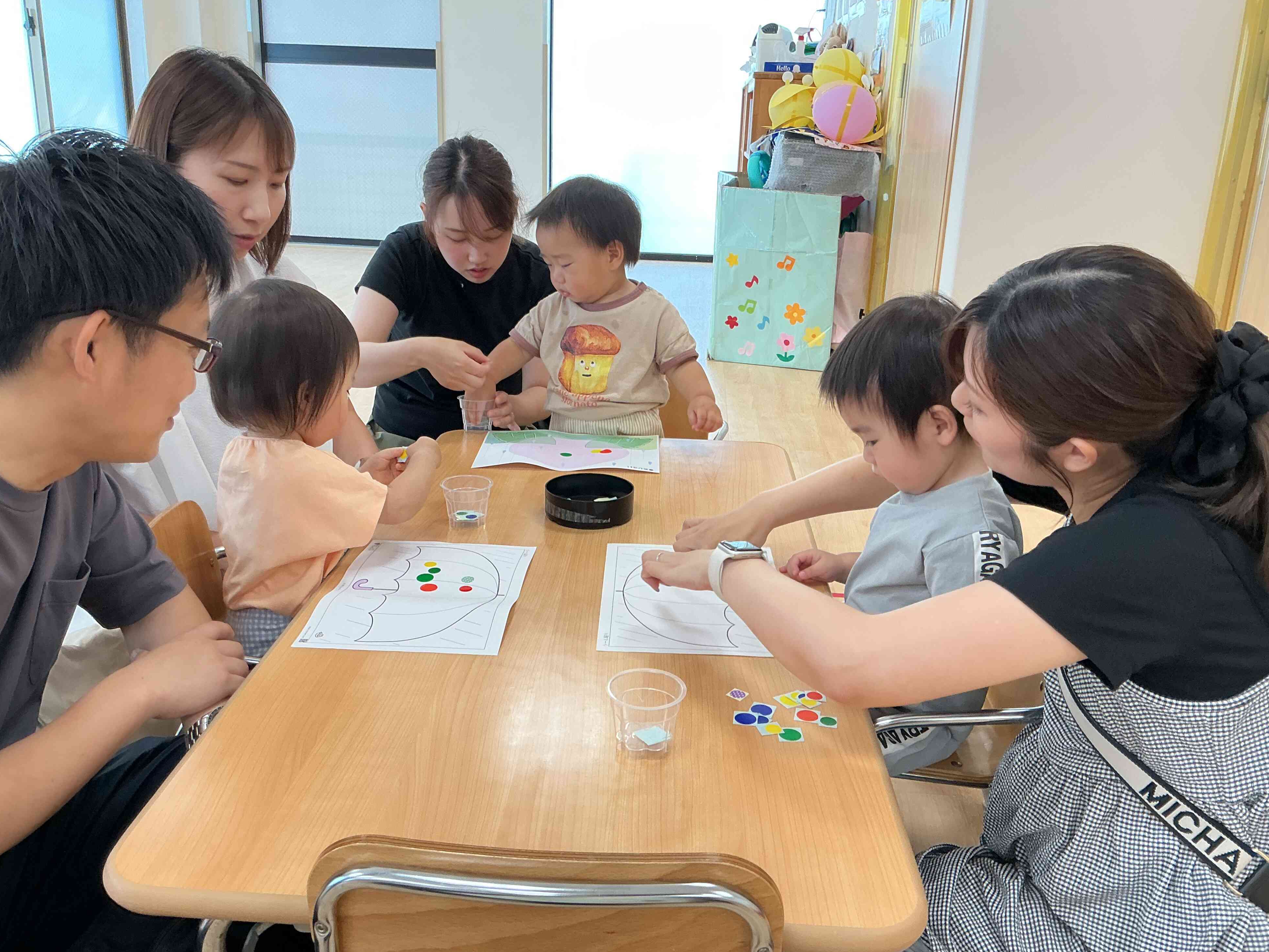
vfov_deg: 46.8
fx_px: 1100
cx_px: 629
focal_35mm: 30
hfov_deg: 60.0
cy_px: 470
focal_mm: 3
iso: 50
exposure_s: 1/120
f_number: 1.8
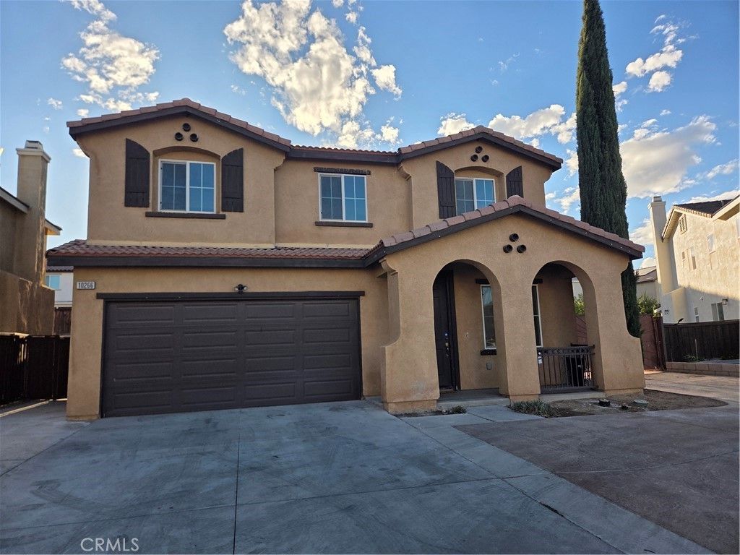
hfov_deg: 73.9
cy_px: 278
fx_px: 492
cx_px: 370
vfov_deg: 58.9
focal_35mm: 23
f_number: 1.8
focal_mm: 5.4
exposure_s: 1/4365
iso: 80
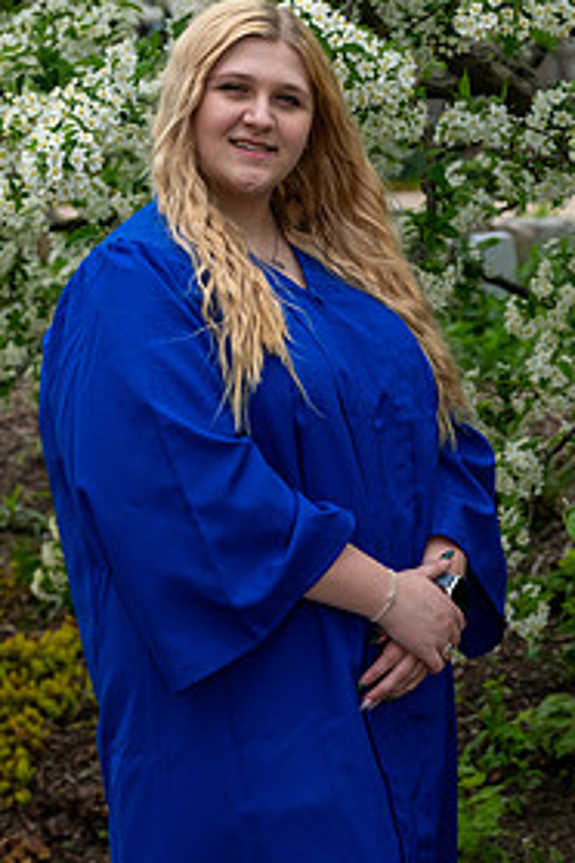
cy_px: 520
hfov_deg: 8.3
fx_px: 3977
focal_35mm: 166
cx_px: 291
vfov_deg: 12.4
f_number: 4.5
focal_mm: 68.7
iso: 250
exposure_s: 1/400
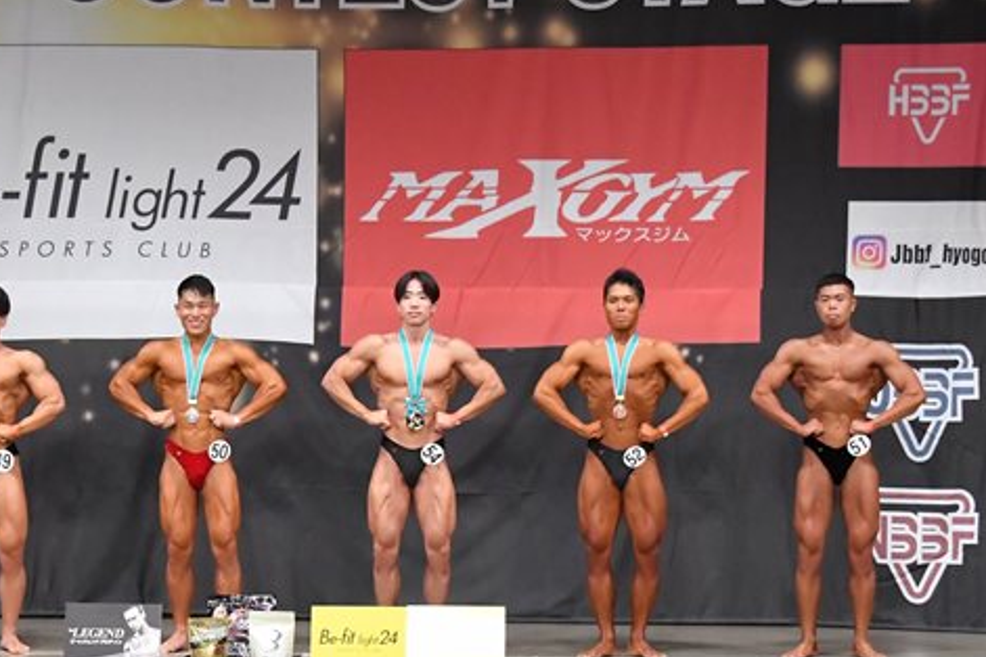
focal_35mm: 153
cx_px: 344
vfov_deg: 9.0
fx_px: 4190
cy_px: 467
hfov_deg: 13.4
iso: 6400
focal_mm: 62
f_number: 5.6
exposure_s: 1/400
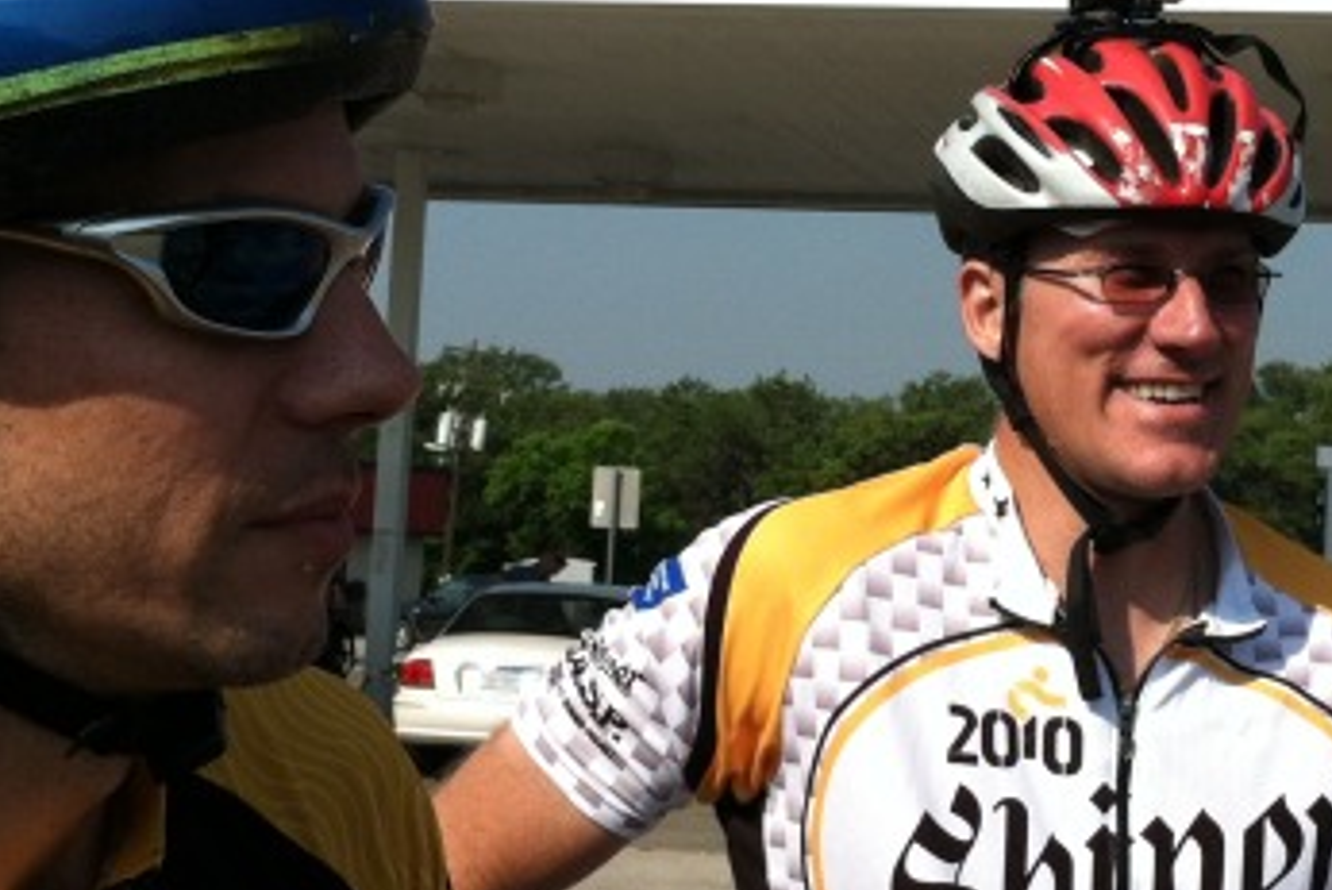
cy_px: 314
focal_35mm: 84
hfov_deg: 24.0
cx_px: 916
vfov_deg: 16.2
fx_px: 3109
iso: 80
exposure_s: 1/1368
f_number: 2.8
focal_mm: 3.85
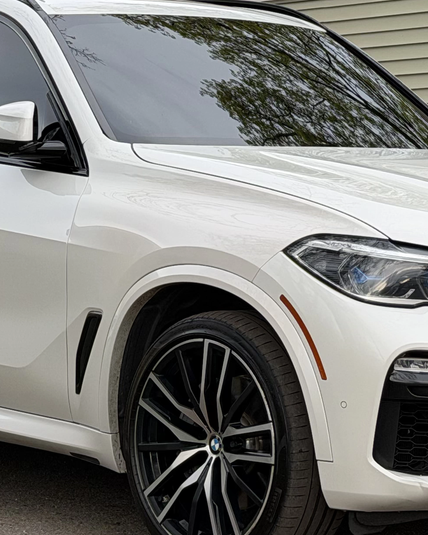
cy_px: 238
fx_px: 2439
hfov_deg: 10.0
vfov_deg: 12.5
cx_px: 204
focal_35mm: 154
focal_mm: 6.76
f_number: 1.78
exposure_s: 1/323
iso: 64
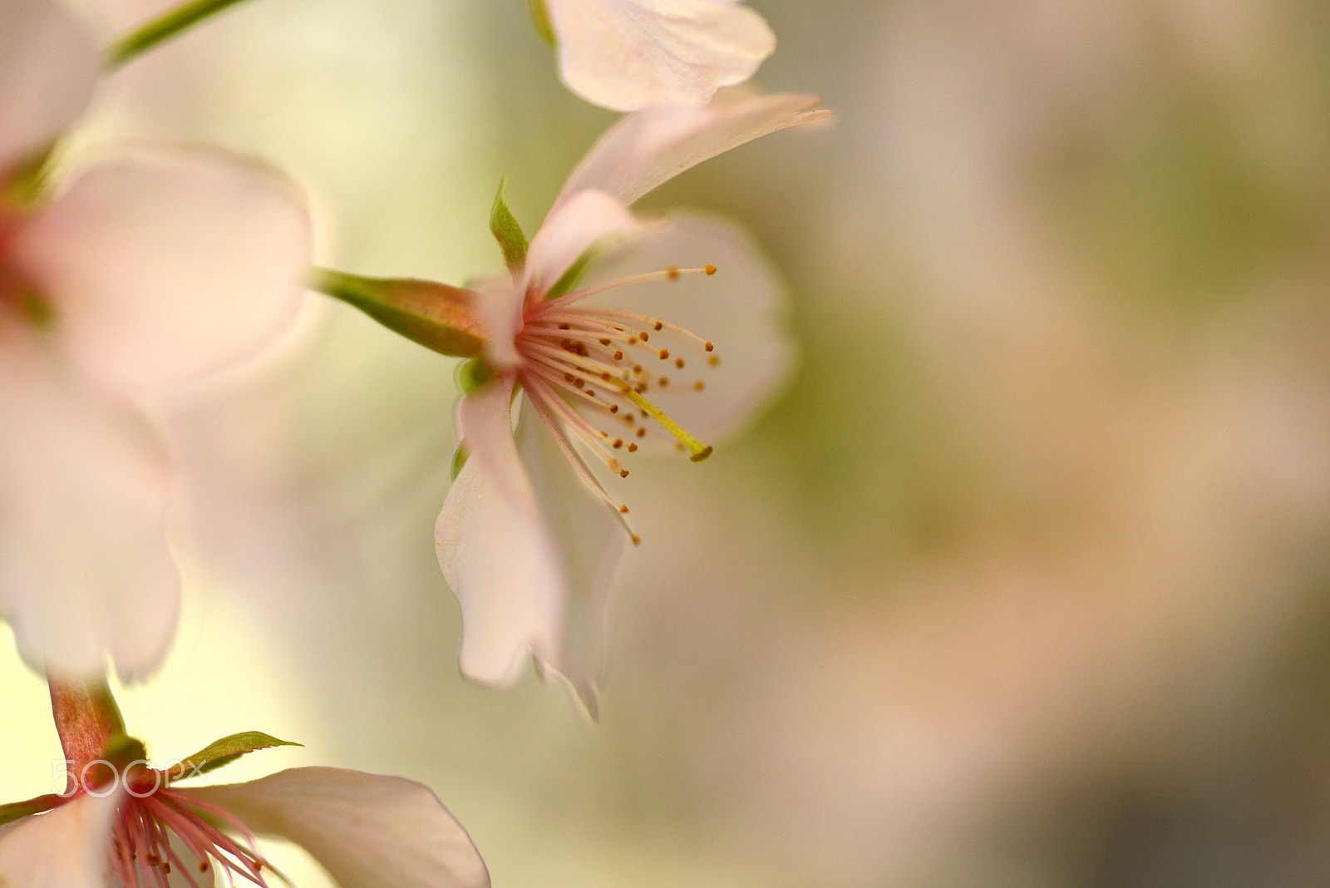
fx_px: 3326
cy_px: 444
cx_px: 665
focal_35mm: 90
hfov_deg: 22.6
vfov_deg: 15.2
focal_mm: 90
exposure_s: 1/1500
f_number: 4.5
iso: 200
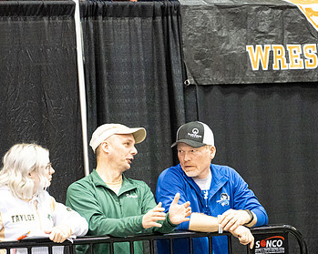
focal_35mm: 312
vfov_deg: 5.0
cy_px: 168
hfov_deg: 6.2
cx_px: 199
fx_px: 2936
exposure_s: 1/500
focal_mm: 200
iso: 25600
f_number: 4
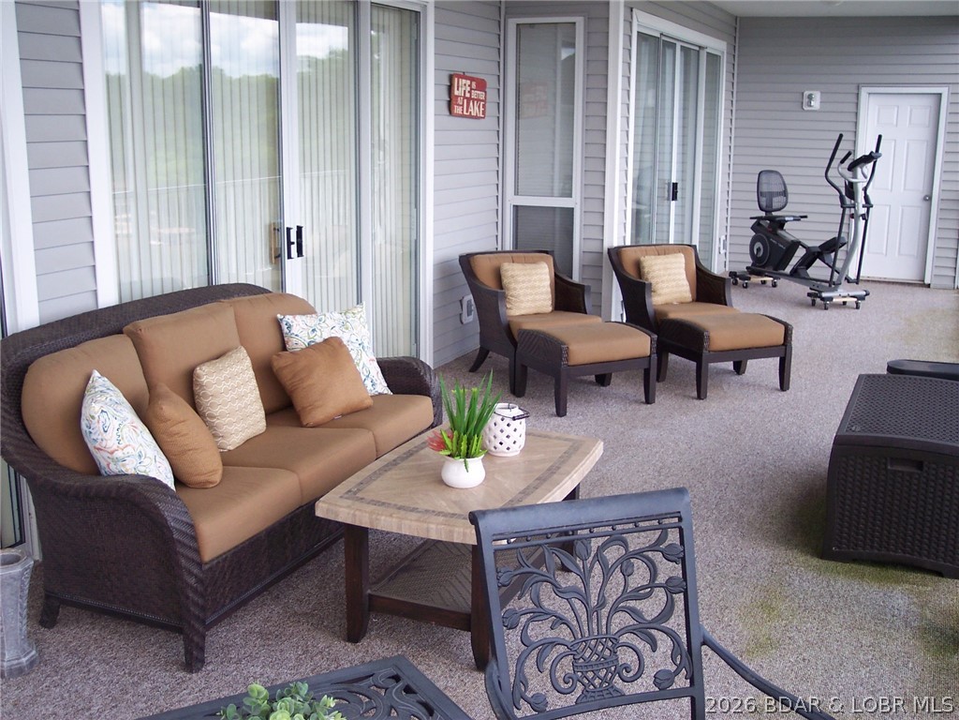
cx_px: 480
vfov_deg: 37.7
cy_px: 360
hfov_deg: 49.0
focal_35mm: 38
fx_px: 1053
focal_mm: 8
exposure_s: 1/180
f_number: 2.8
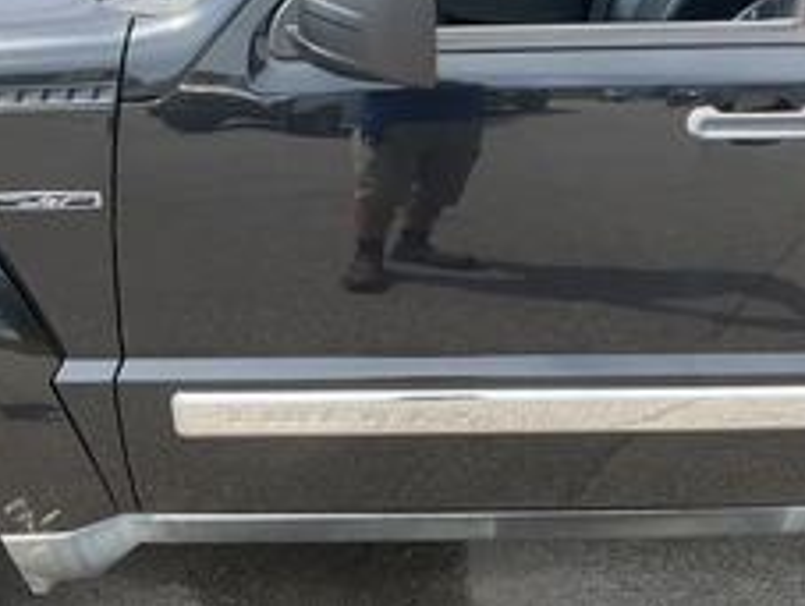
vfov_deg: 27.8
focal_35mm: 51
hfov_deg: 37.3
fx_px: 1188
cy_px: 82
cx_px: 468
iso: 25
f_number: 1.8
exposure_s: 1/551
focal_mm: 3
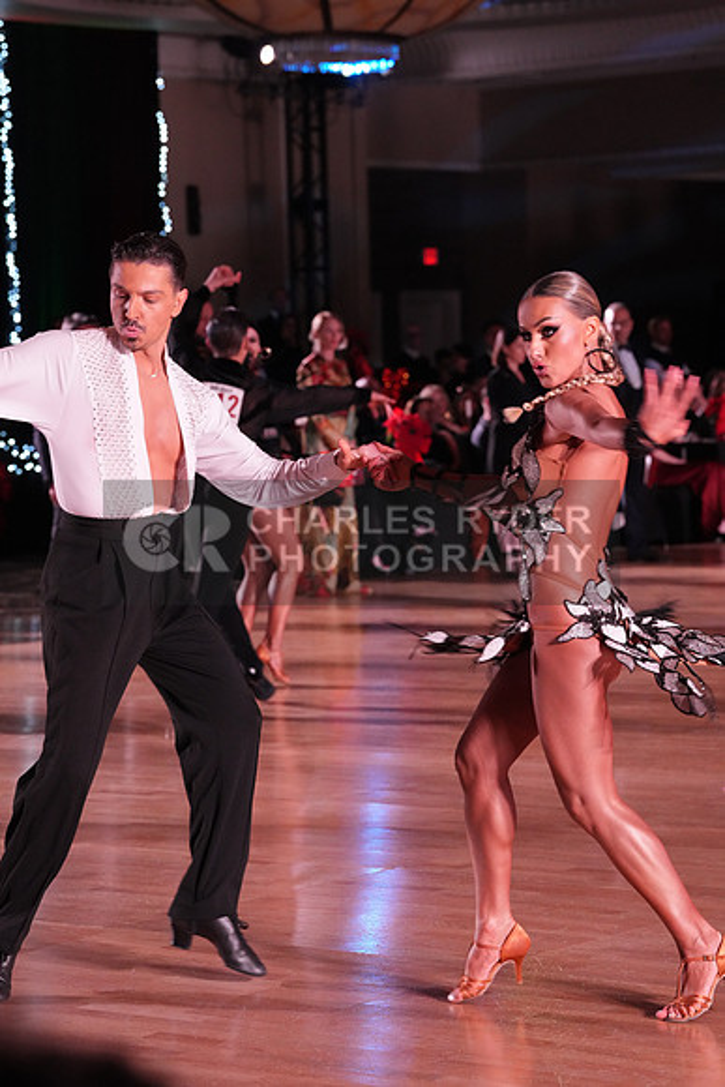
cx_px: 362
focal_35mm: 113
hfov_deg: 12.1
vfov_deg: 18.1
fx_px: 3411
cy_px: 544
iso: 5000
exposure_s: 1/250
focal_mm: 113
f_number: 6.3
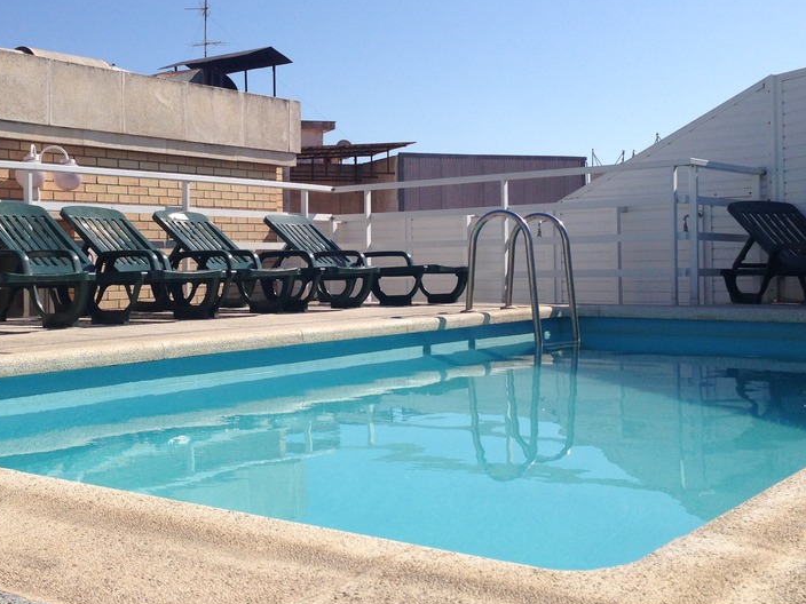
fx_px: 1118
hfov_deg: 39.4
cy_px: 249
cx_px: 294
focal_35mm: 48
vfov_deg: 30.2
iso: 50
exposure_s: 1/2262
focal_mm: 4.12
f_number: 2.4
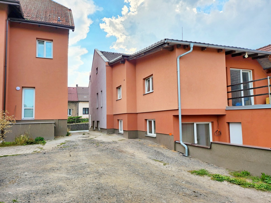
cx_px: 136
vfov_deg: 56.8
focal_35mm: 24
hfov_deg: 71.6
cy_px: 102
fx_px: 188
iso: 50
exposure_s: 1/1272
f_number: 1.8
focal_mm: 5
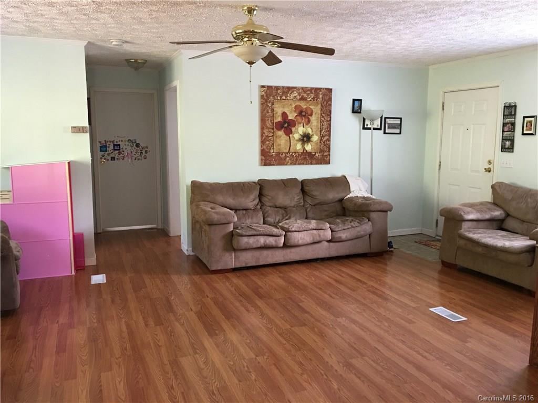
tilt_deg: -6.7
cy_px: 202
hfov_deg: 61.7
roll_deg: -0.4
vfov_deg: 48.2
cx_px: 269
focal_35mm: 29
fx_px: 451
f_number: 2.2
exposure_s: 1/15
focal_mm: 4.15
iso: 80
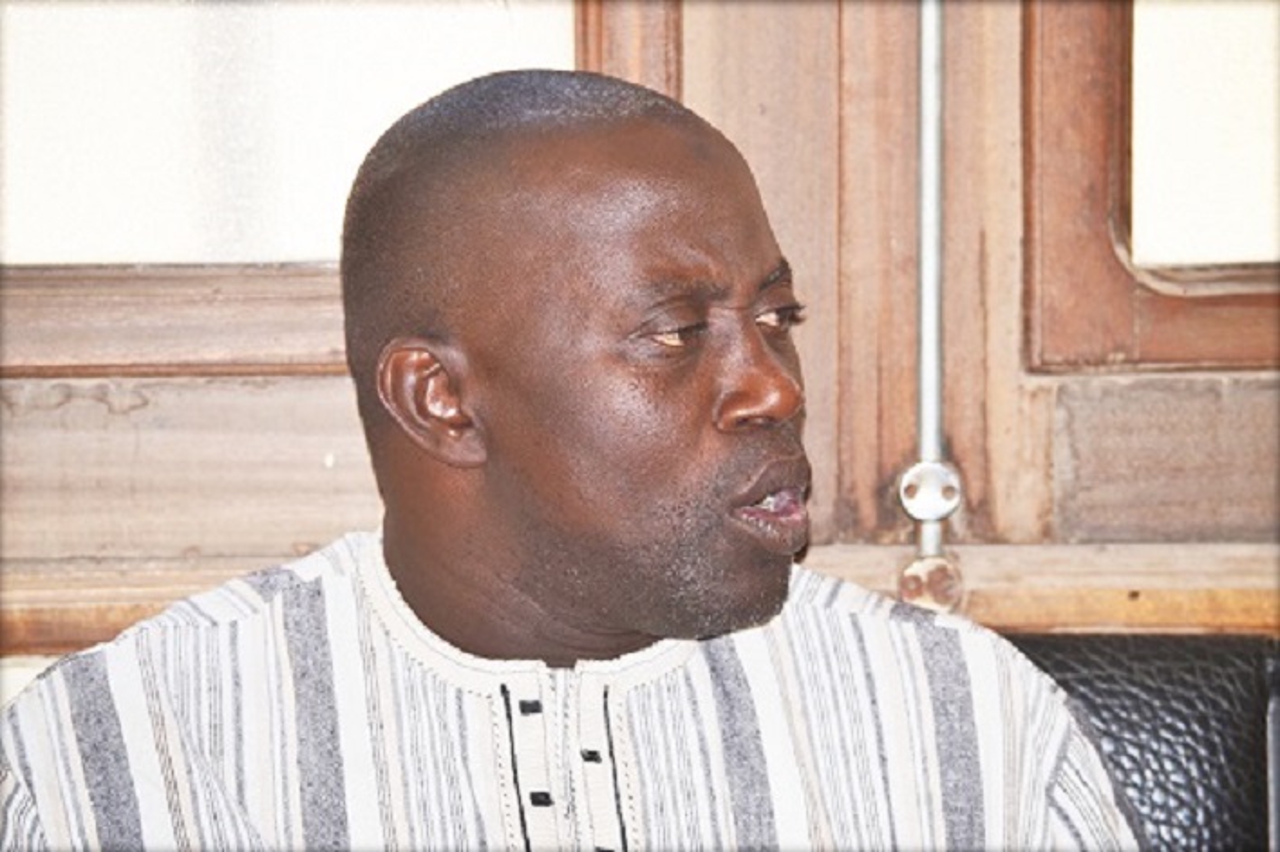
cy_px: 426
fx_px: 6395
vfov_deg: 7.6
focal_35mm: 180
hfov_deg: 11.4
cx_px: 640
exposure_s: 1/60
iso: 100
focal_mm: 120
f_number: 4.8
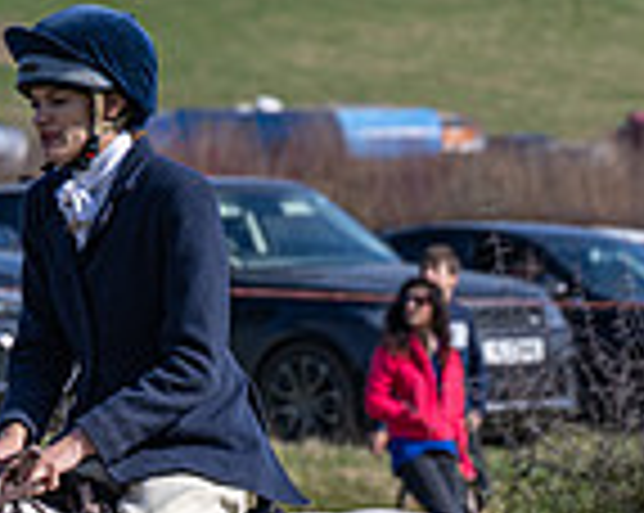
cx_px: -192
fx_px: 9574
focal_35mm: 503
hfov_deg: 3.8
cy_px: 543
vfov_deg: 3.1
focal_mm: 95
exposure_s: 1/1600
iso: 100
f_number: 4
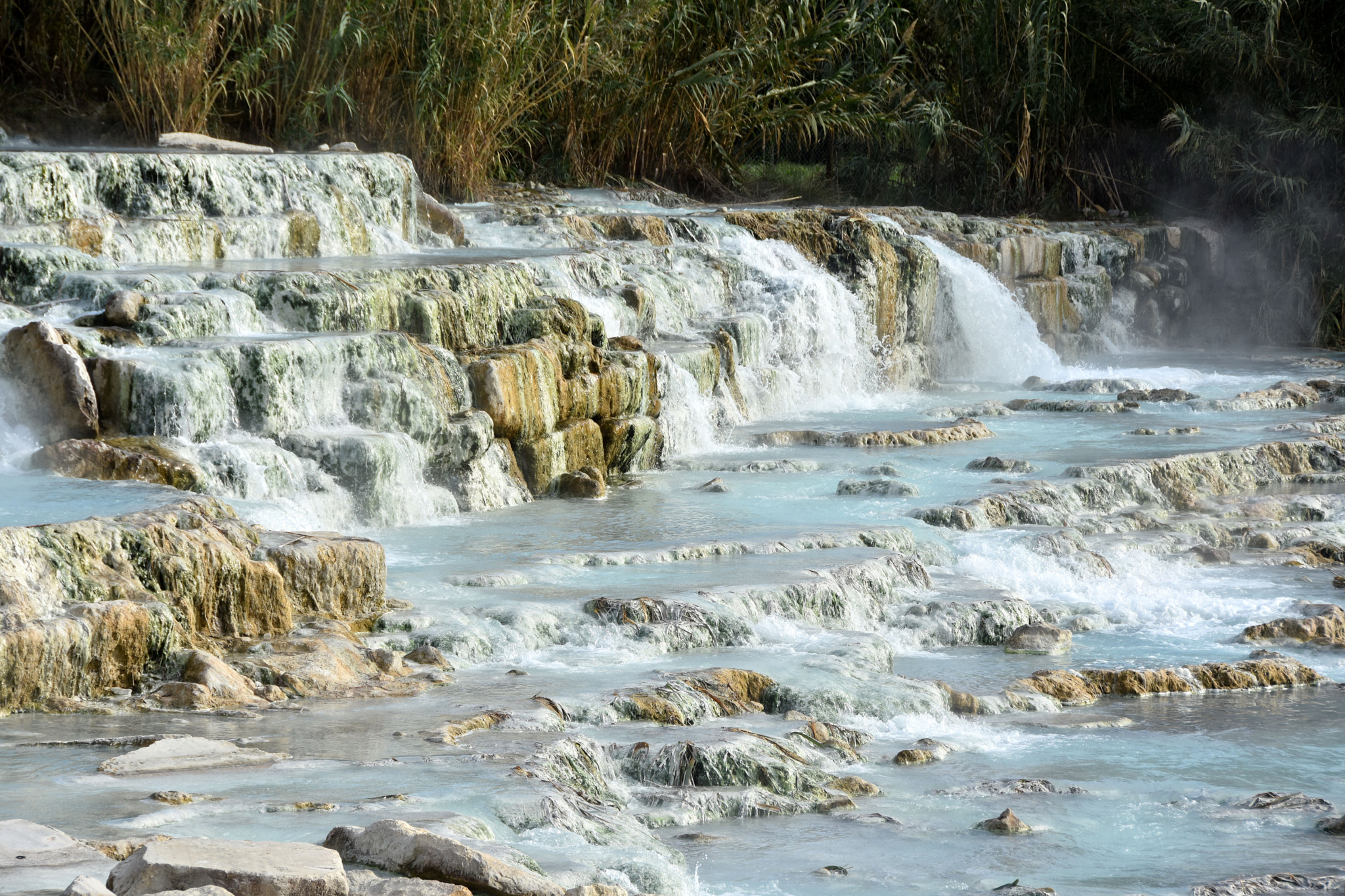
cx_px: 672
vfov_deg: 10.2
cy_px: 448
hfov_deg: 15.2
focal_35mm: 135
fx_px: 5043
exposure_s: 1/500
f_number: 8
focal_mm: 90
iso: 250
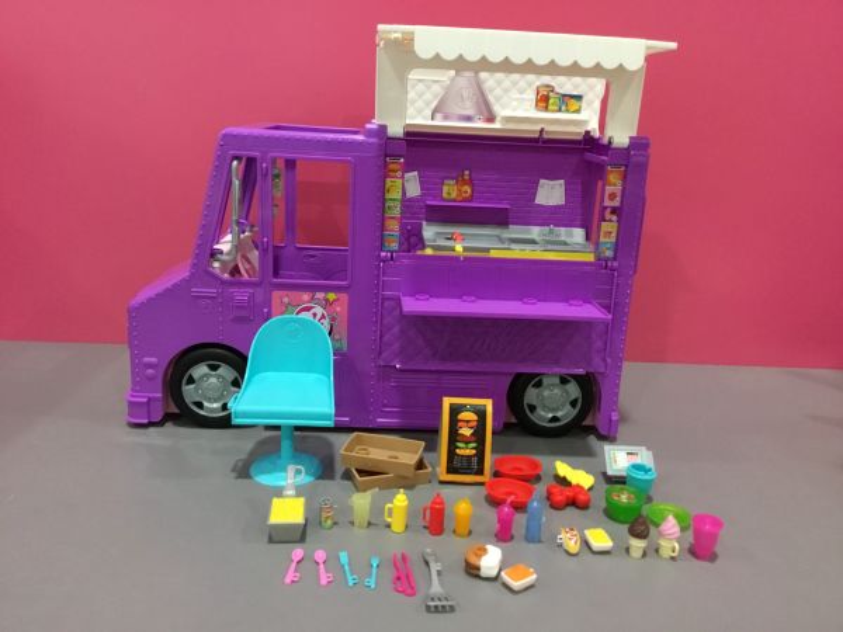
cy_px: 316
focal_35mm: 31
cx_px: 422
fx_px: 755
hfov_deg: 58.4
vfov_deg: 45.4
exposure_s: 1/25
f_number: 2.4
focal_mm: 3.3
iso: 200
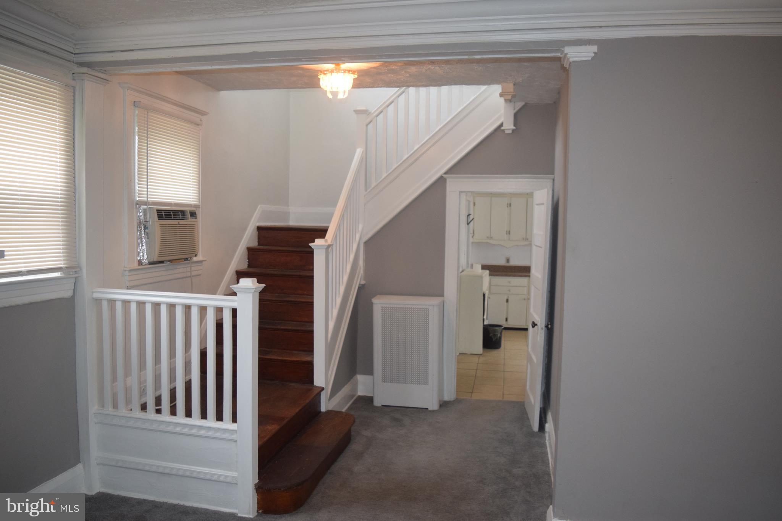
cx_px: 391
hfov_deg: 53.1
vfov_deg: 36.9
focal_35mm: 36
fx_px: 782
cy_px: 260
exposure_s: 1/80
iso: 800
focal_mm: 24
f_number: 4.5
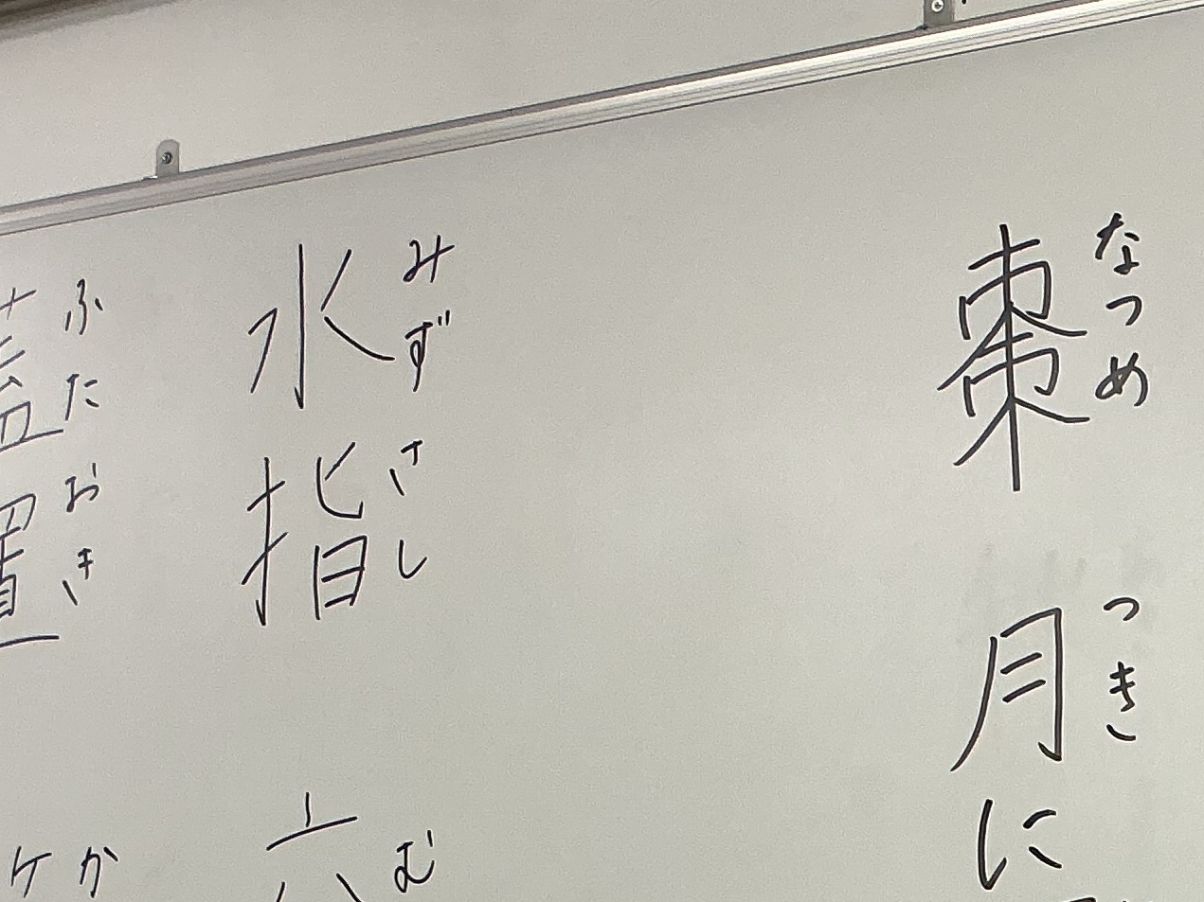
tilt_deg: +2.7
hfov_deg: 20.9
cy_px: 1074
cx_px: 1052
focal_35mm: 92
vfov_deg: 15.5
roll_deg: +0.8
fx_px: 3200
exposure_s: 1/50
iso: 40
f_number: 1.8
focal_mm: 3
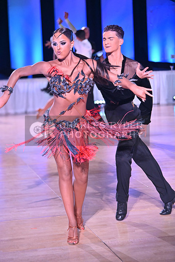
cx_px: 88
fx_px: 729
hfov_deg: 13.7
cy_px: 131
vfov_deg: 20.4
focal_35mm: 100
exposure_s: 1/400
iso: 5000
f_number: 7.1
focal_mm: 100
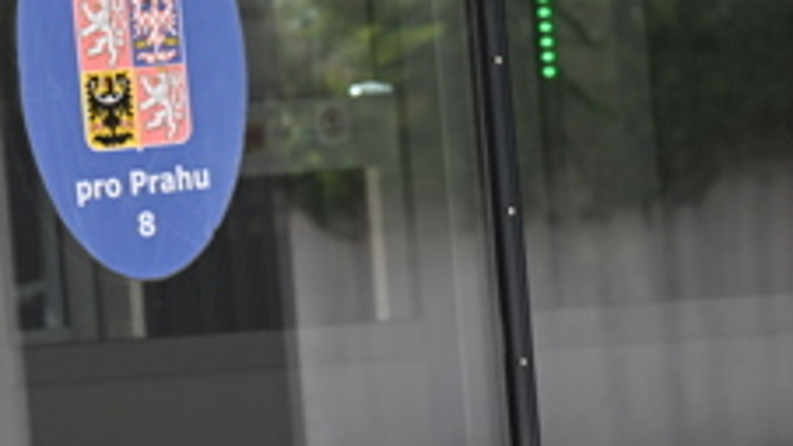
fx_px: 11772
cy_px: 288
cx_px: 870
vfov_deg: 2.2
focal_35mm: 560
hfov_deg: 3.9
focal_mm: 175
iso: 1250
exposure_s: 1/800
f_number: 5.6
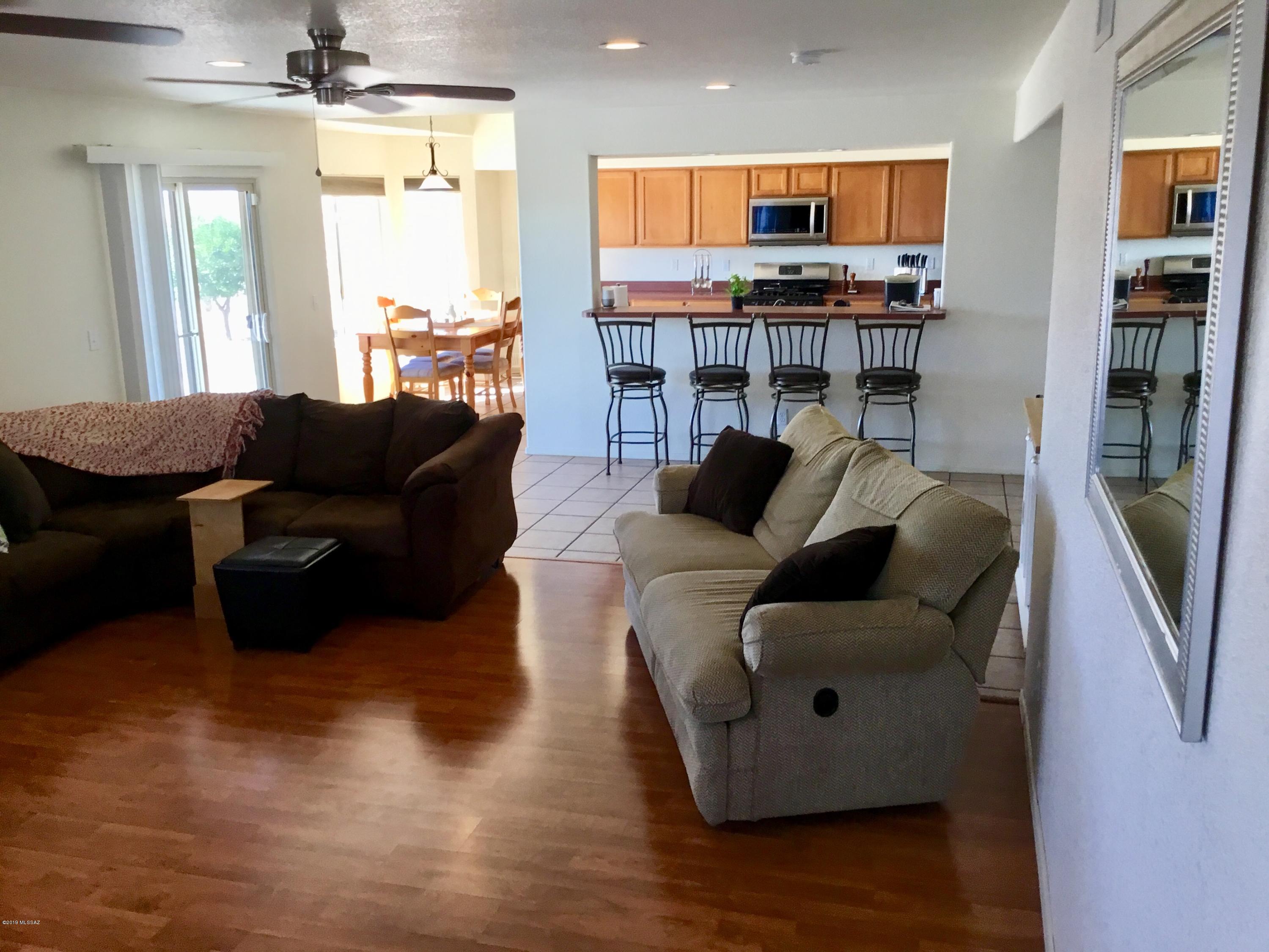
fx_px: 1136
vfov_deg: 45.4
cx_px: 634
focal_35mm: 31
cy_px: 476
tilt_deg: -14.1
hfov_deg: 58.4
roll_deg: +1.8
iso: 25
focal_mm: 3.3
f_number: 2.4
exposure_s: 1/40
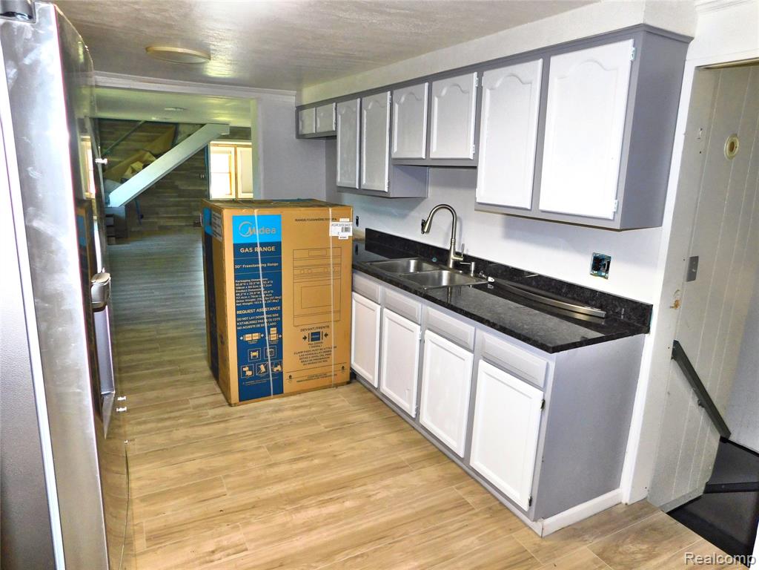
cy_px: 285
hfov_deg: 73.9
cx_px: 380
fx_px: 504
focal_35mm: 23
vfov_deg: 58.9
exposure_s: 1/30
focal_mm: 4
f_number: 3
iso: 200
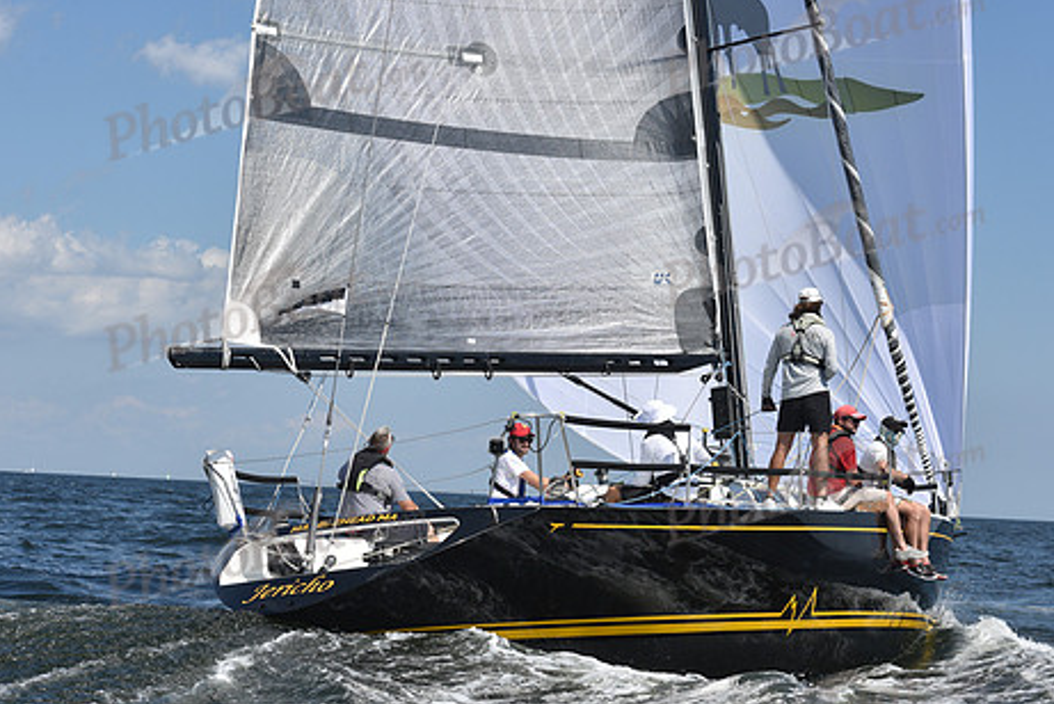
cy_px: 399
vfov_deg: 15.5
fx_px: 2578
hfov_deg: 23.1
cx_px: 546
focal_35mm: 88
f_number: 9
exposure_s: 1/1250
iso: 320
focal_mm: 70
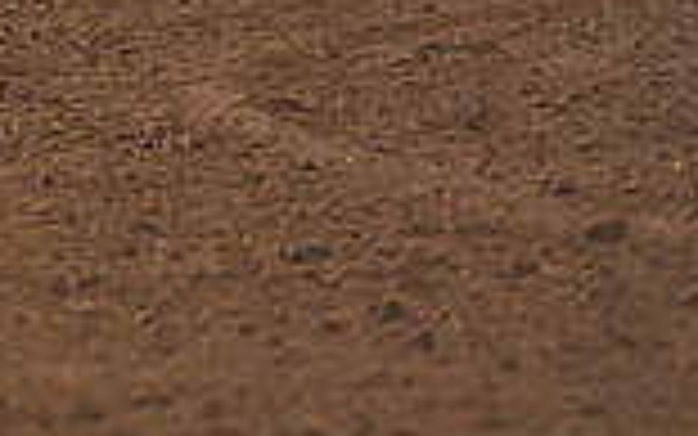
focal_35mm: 762
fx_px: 14501
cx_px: -473
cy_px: -407
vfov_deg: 1.7
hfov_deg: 2.7
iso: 1000
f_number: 3.2
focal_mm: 200
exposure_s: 1/250
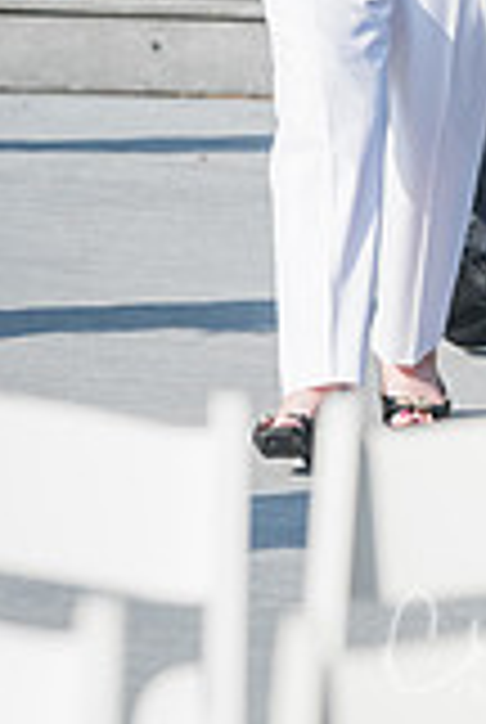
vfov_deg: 3.6
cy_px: -274
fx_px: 11392
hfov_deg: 2.4
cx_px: 594
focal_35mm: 565
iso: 200
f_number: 4
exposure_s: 1/1600
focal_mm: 135
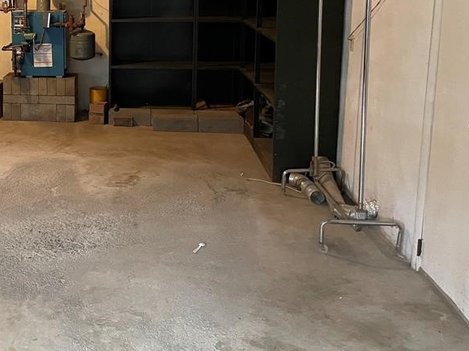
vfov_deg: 30.8
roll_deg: +0.7
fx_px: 623
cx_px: 56
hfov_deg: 38.7
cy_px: 74
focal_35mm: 46
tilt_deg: -9.2
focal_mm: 4.2
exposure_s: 1/40
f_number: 1.6
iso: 500
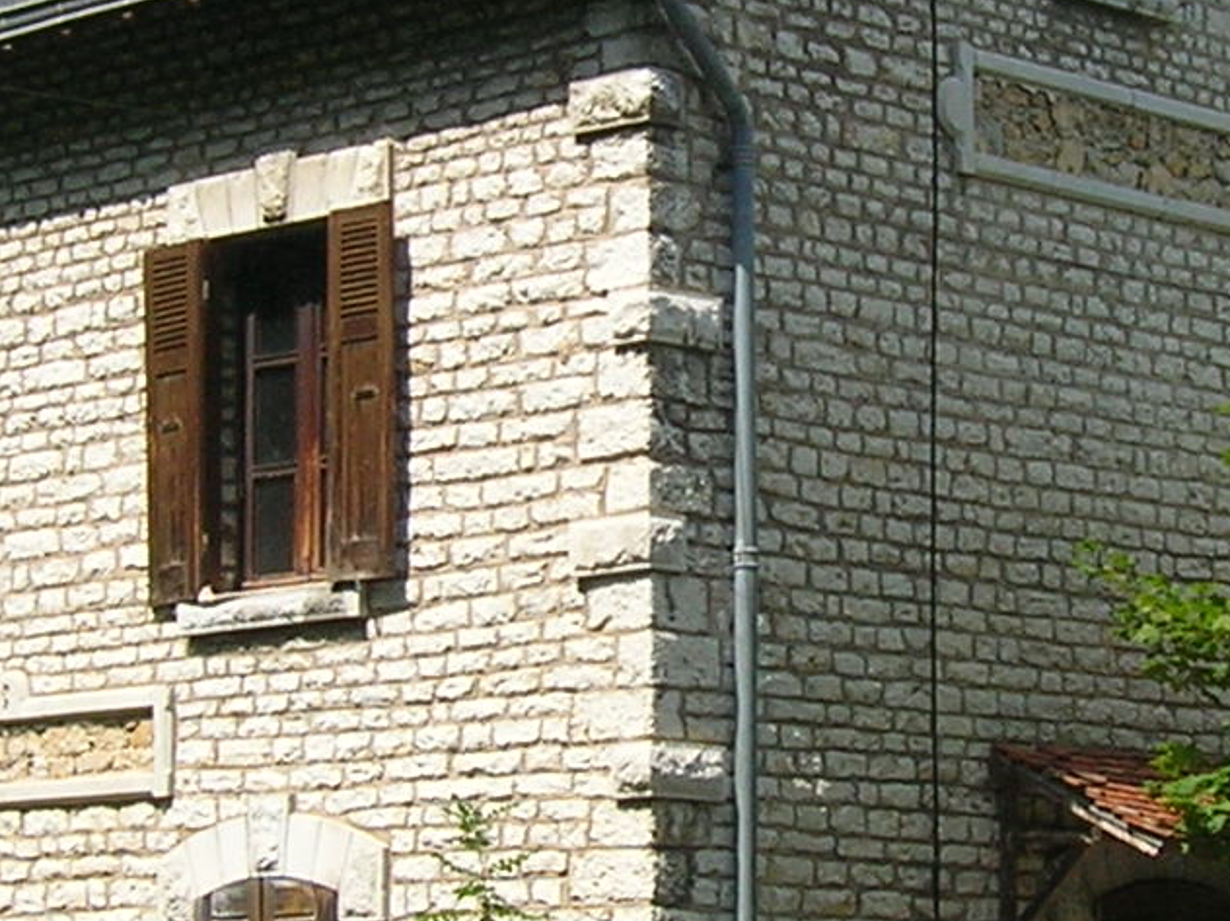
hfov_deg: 16.0
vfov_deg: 12.0
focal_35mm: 123
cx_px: 823
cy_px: 286
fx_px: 4367
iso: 50
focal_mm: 5.7
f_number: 4.9
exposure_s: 1/327
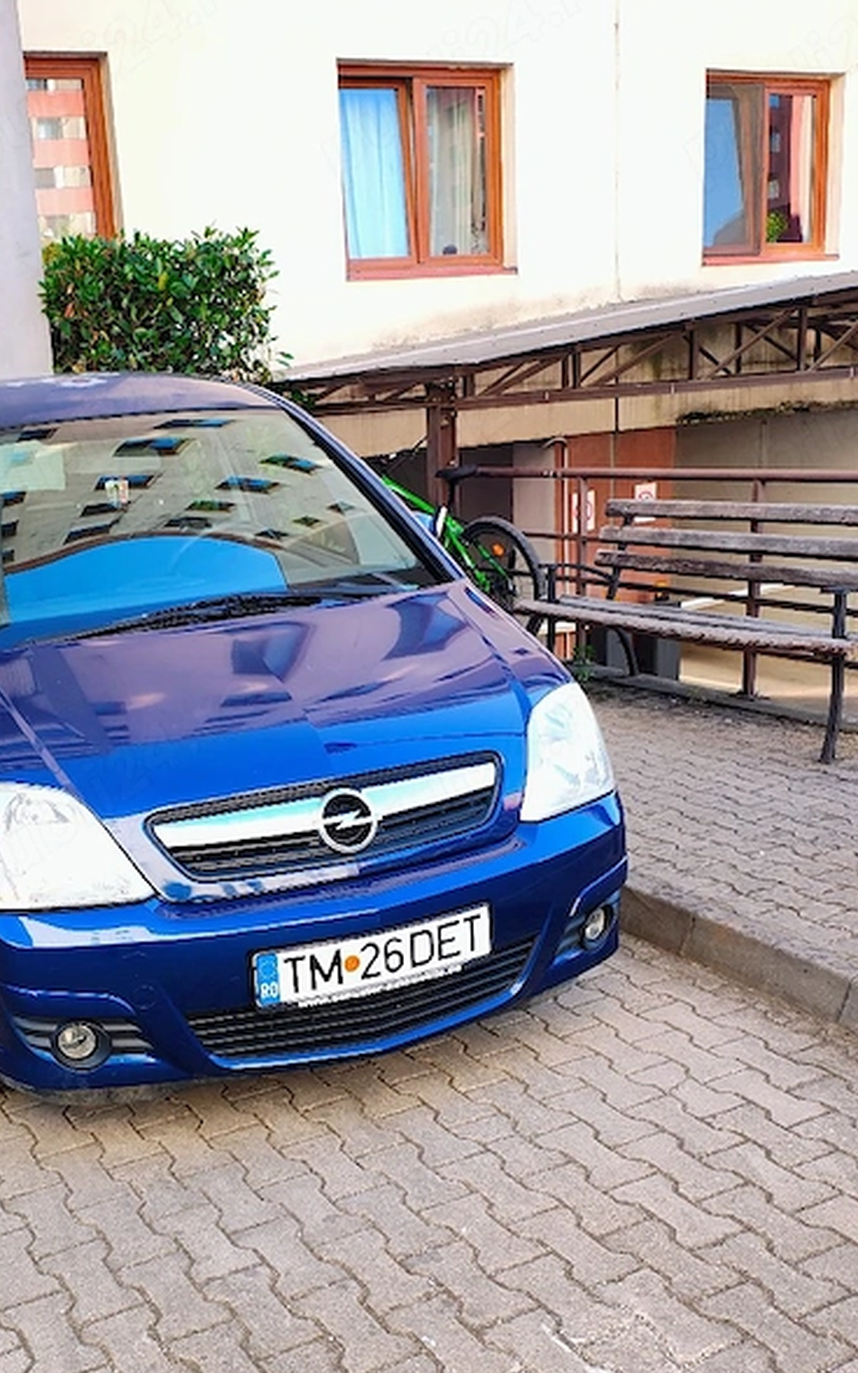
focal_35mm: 36
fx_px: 1347
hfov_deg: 34.5
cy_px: 844
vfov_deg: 53.5
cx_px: 201
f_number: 1.4
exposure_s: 1/200
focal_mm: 5.89
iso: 117
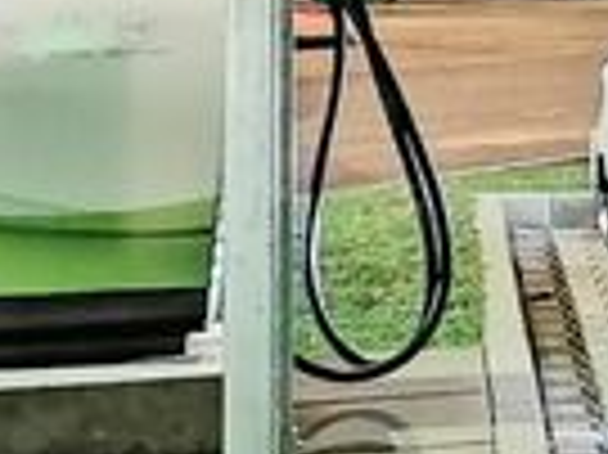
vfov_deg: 9.7
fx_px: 2632
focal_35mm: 150
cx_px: 1004
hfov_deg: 12.3
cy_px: -130
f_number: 1.8
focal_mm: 5.3
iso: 1000
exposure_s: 1/2.5
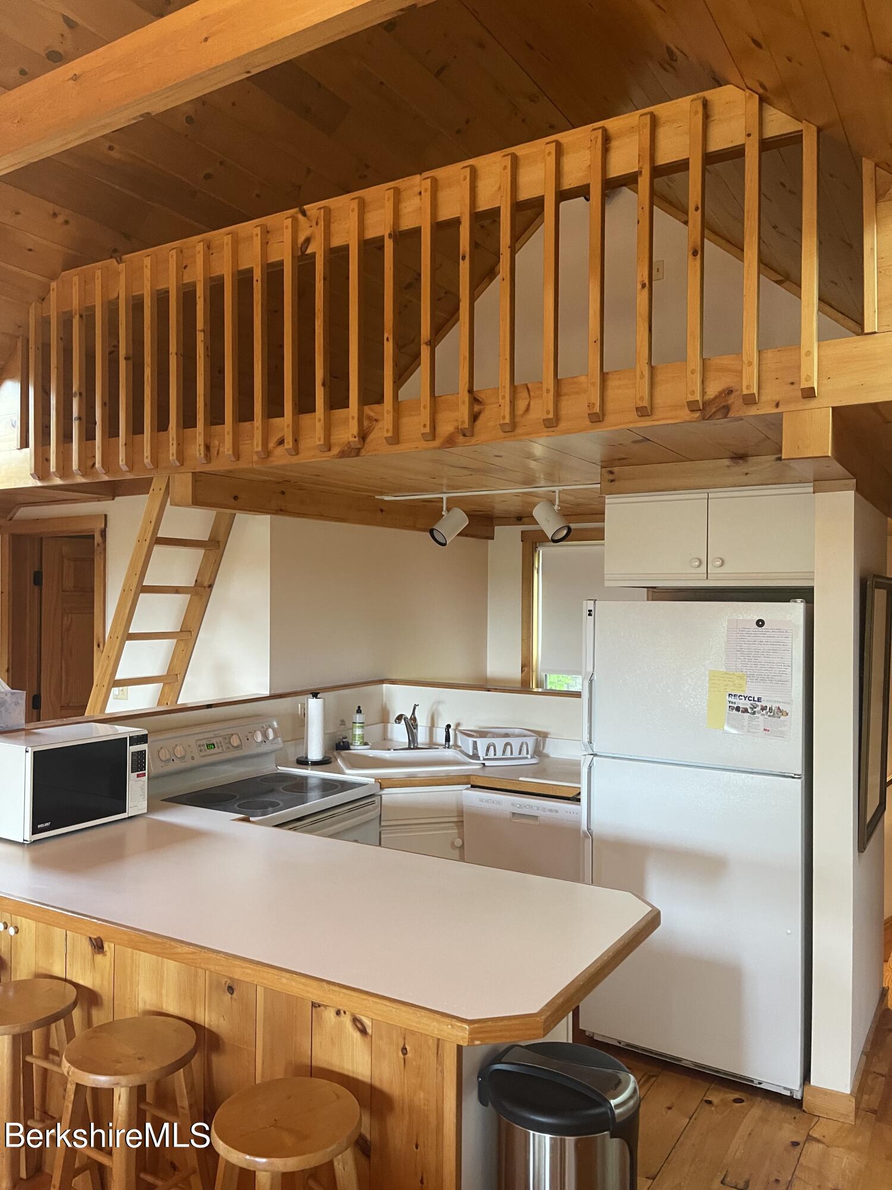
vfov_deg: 69.4
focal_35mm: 25
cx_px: 446
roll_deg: +0.0
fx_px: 859
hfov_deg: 54.9
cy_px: 595
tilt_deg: -0.2
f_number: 1.6
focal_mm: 5.1
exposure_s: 1/60
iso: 320
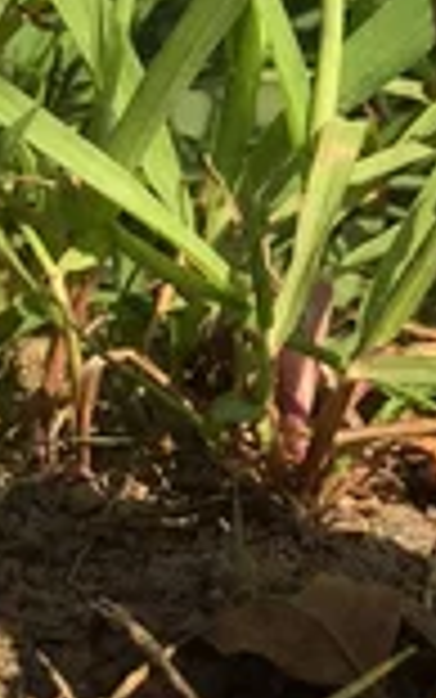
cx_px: 1081
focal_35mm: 165
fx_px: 3134
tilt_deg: +0.9
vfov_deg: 12.6
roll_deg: -0.6
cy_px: 70
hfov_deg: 7.4
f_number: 2.2
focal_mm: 4.15
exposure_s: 1/1319
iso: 32
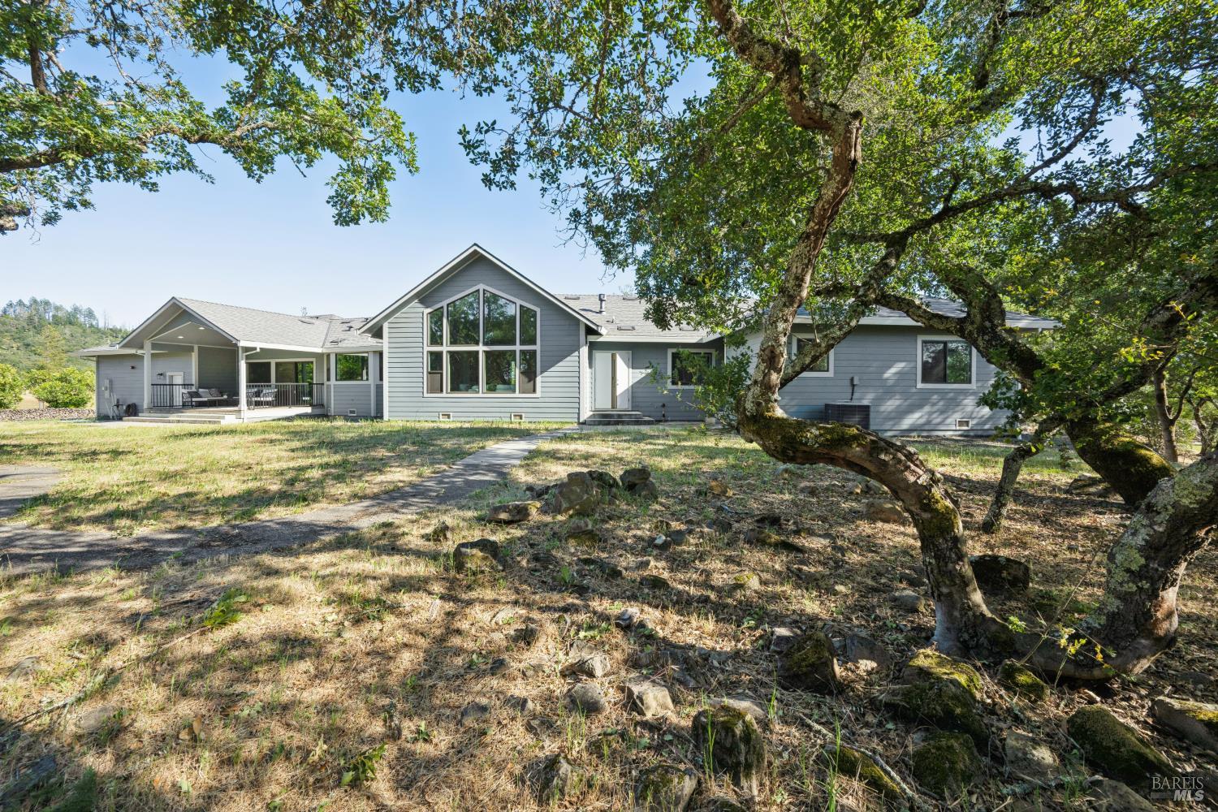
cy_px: 406
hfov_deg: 104.3
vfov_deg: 81.2
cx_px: 609
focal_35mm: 14
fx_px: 474
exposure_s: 1/200
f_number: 9
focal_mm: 14
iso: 250
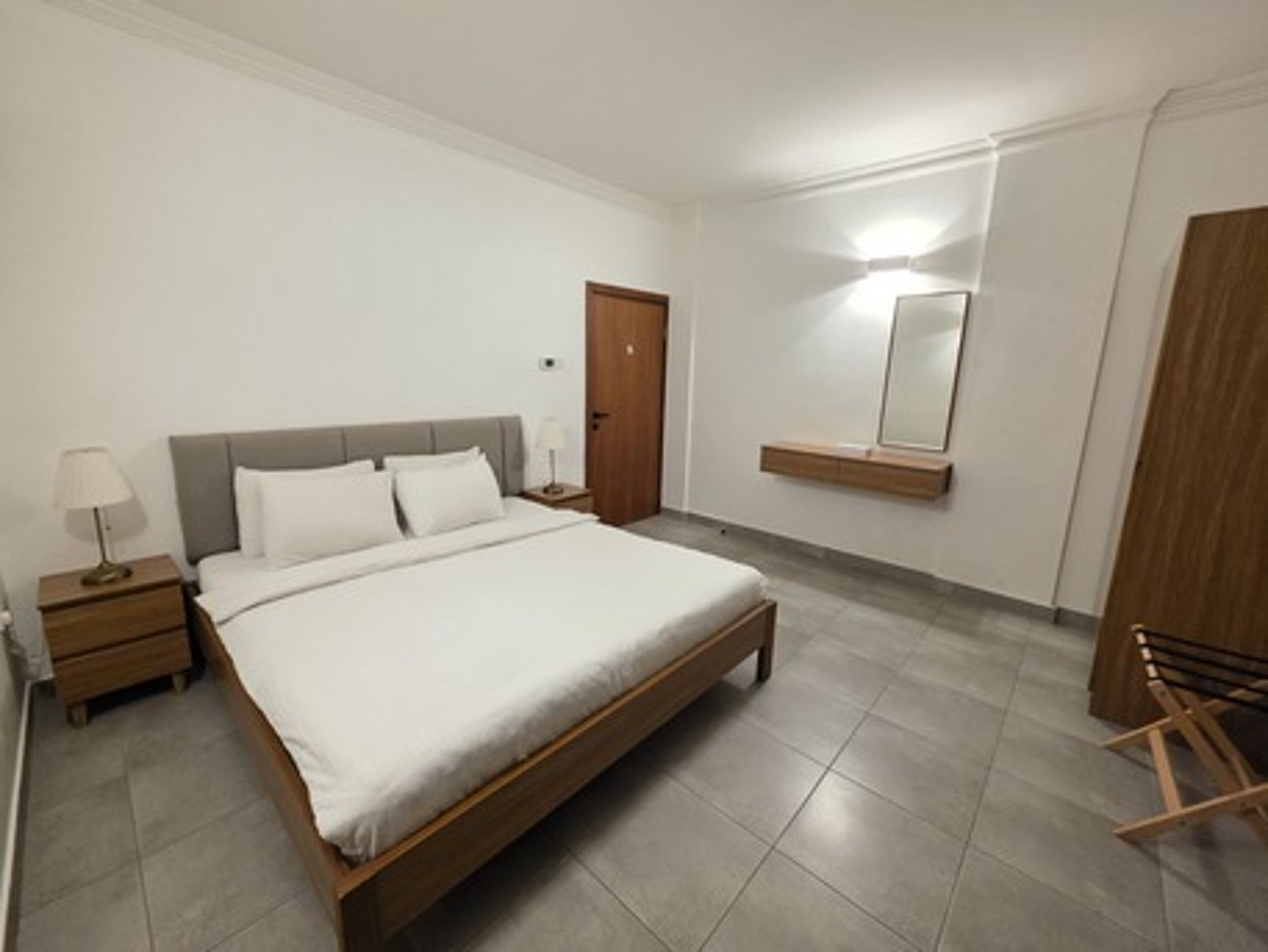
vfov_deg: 89.9
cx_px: 634
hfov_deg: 106.2
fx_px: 476
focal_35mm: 13
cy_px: 476
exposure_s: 1/50
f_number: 1.9
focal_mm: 2.2
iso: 1000
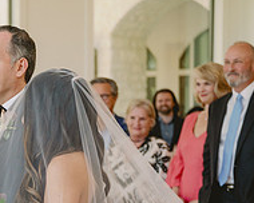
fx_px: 1098
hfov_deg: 12.9
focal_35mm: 146
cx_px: -31
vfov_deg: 10.5
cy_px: 218
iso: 1000
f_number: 2.8
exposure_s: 1/640
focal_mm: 51
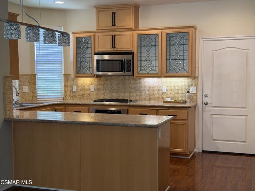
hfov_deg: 39.7
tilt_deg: -3.5
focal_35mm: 48
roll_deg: +0.4
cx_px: 128
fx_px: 354
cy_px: 96
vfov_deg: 30.3
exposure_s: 1/120
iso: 160
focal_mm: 6.76
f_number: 1.78
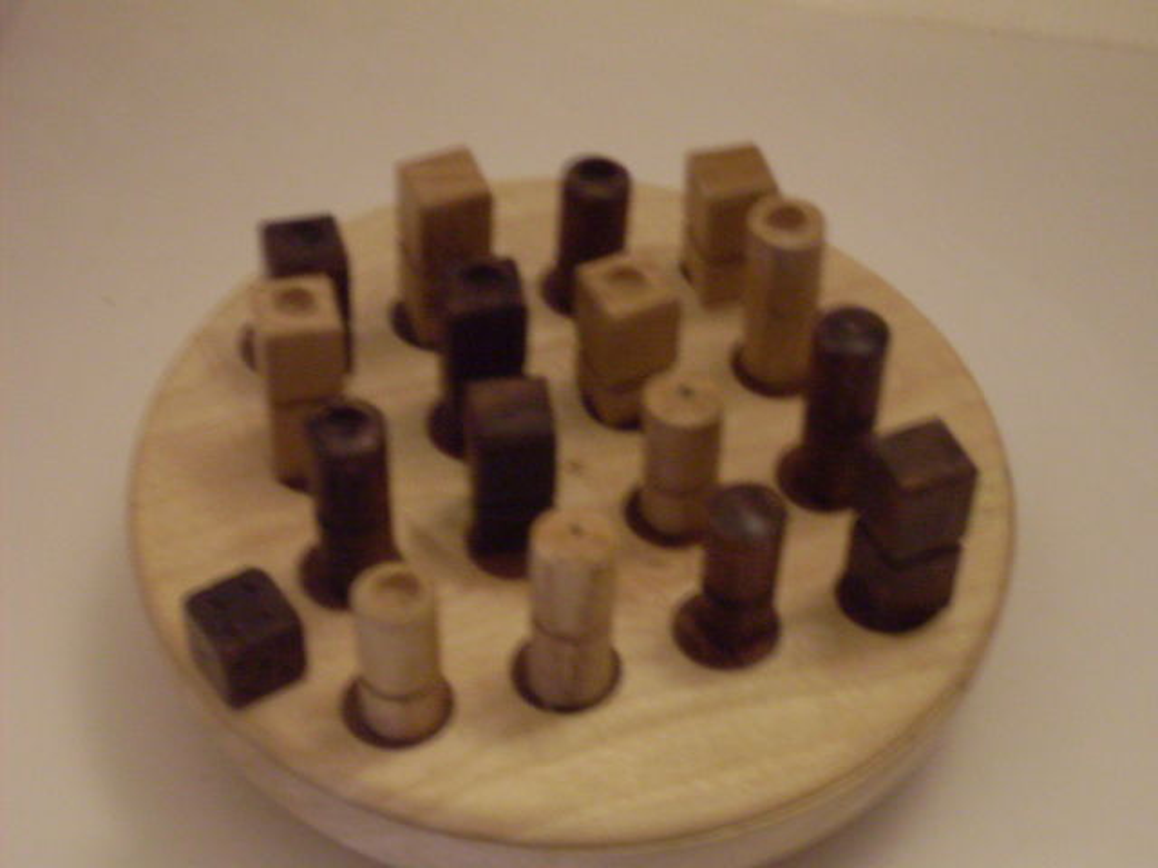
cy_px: 434
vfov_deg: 18.2
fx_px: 2710
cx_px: 579
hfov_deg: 24.1
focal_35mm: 81
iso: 200
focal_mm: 13.5
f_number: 4
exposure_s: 1/2
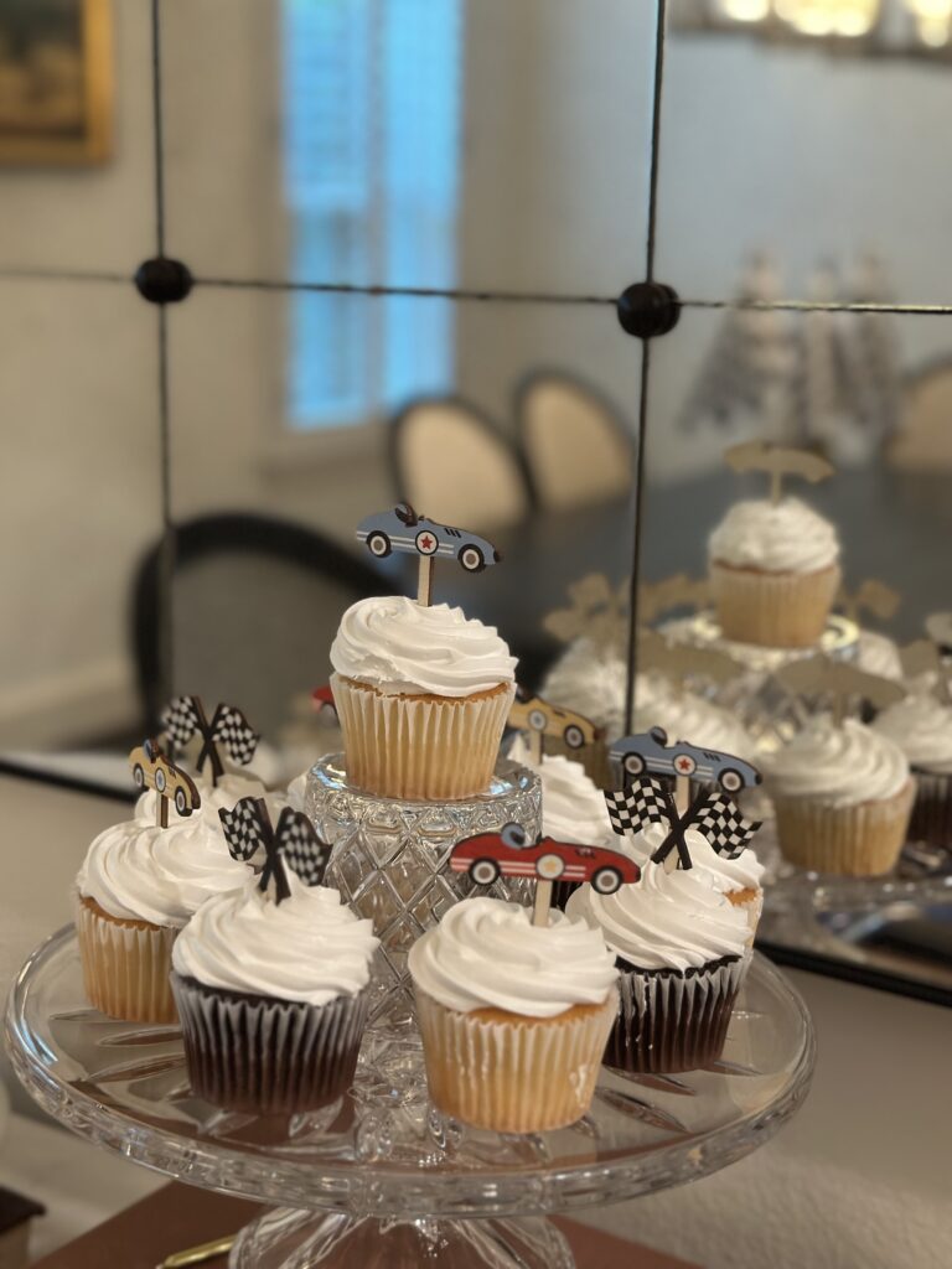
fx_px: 1760
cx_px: 476
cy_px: 634
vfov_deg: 39.7
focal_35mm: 48
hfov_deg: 30.3
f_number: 1.78
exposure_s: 1/60
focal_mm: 6.86
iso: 320
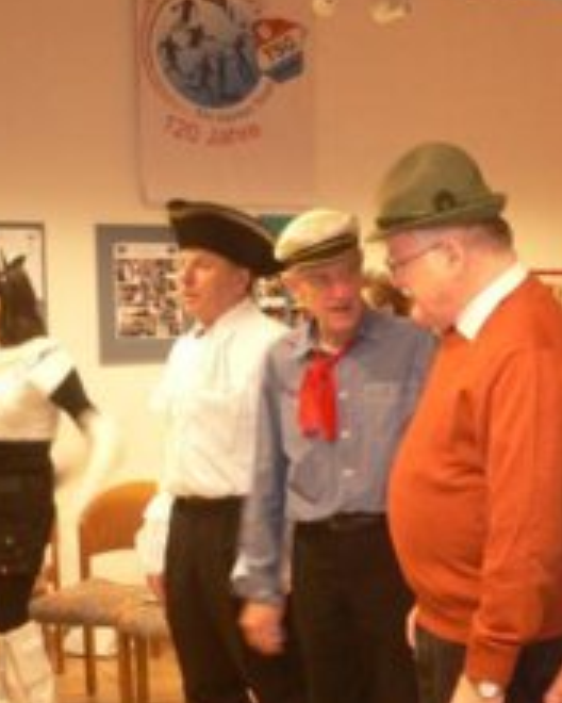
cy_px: 409
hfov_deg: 24.0
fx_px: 1289
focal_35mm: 62
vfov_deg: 30.4
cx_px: 492
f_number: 2.8
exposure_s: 1/10
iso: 100
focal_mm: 5.8
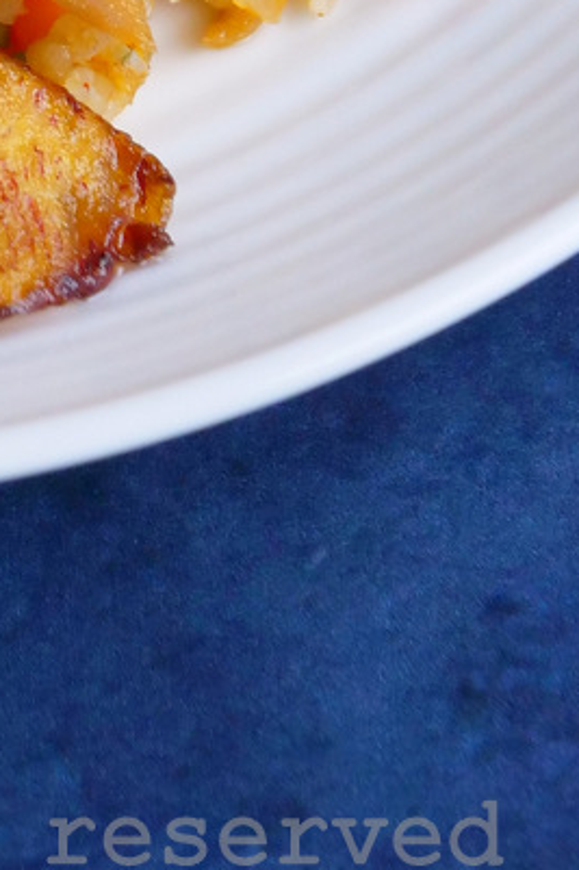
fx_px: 7219
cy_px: -848
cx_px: -430
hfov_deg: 4.5
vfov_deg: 6.7
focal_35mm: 299
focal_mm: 36
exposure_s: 1/80
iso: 1250
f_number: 3.9
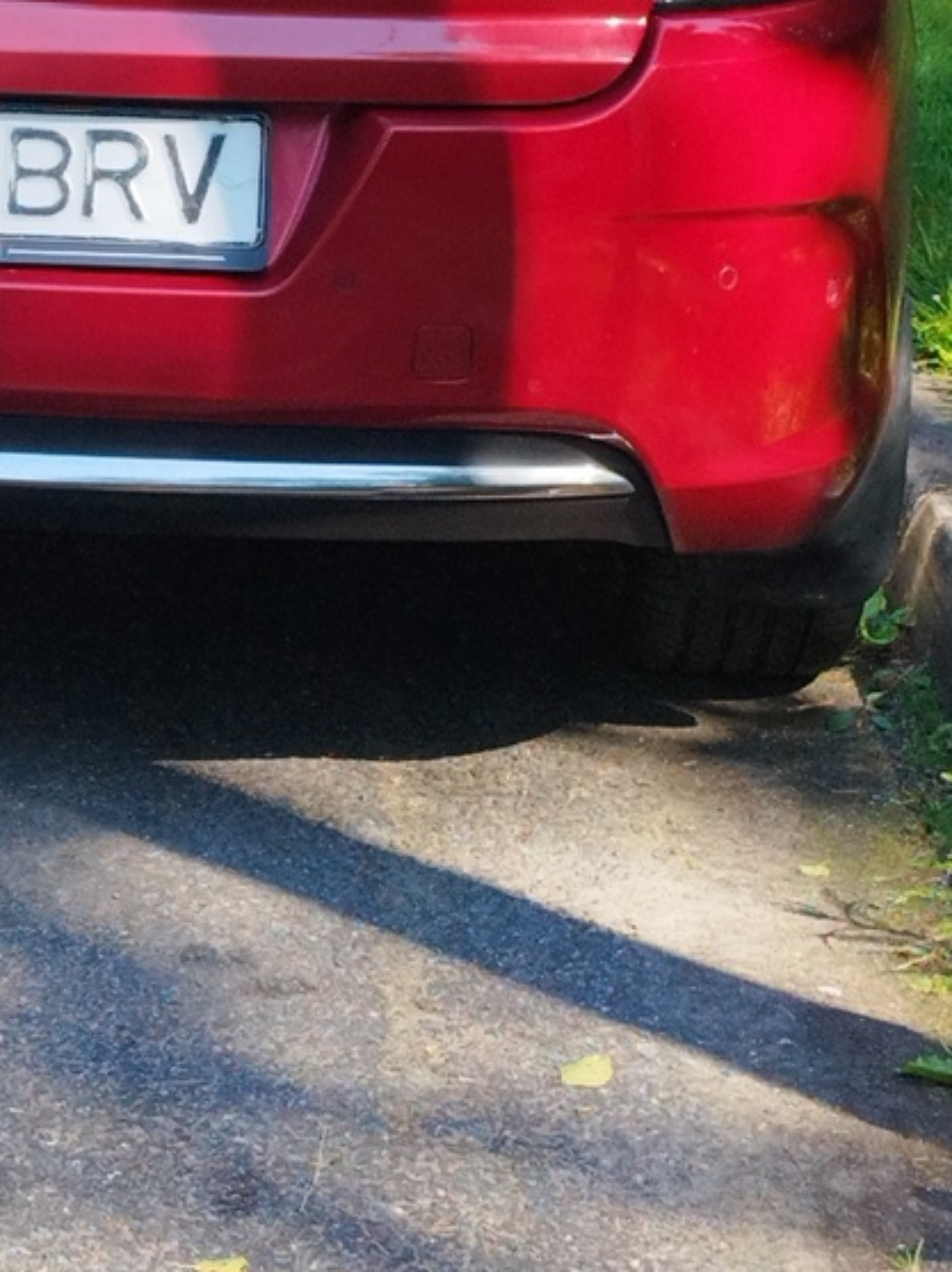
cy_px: 393
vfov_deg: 27.9
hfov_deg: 20.8
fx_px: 2533
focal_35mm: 69
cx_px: 89
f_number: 1.89
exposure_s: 1/162
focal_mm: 5.89
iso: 50
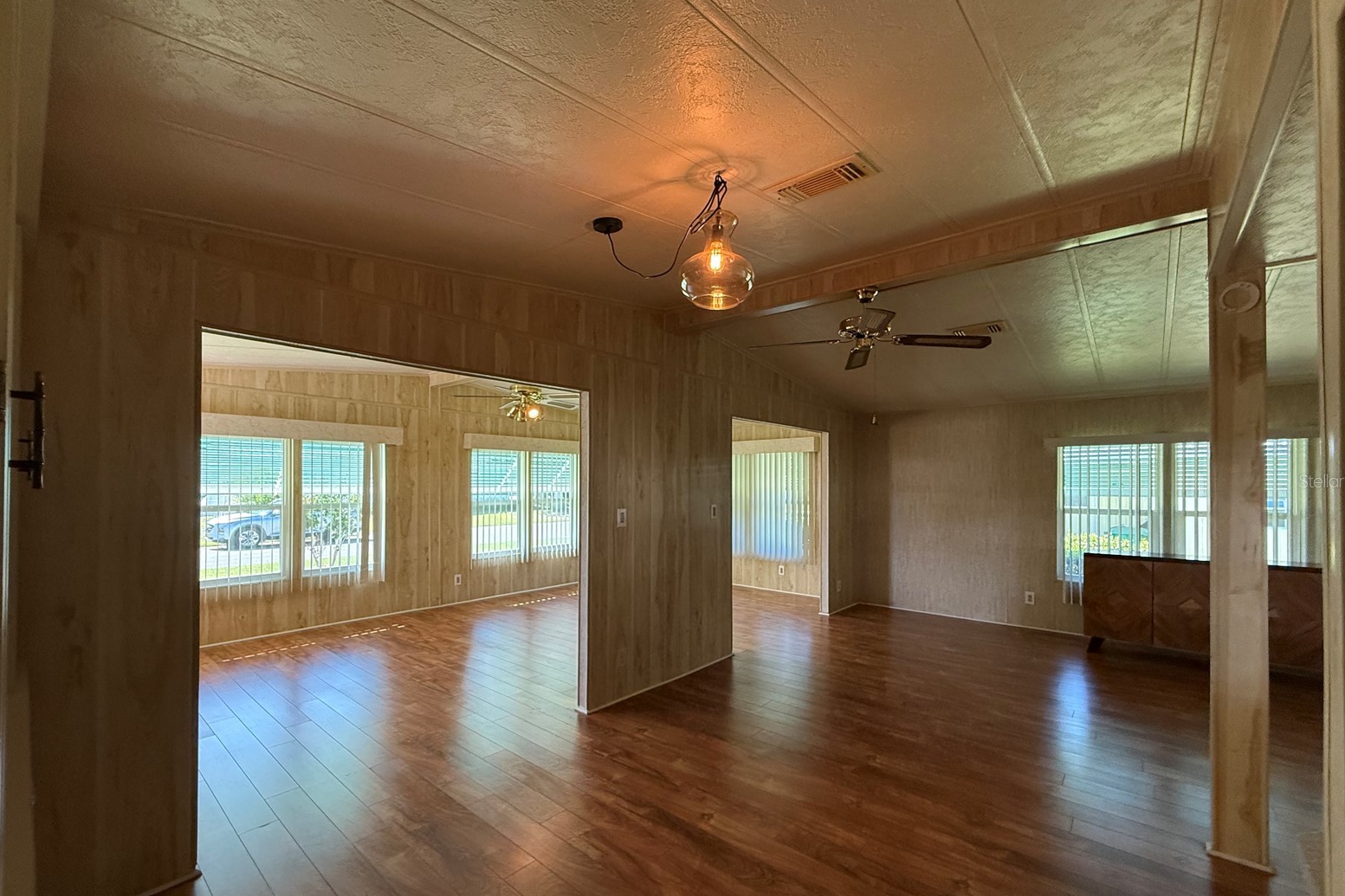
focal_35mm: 15
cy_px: 480
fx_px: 560
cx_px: 688
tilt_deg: +1.0
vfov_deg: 77.2
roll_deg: -0.5
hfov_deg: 100.4
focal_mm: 2.22
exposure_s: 1/120
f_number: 2.2
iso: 400
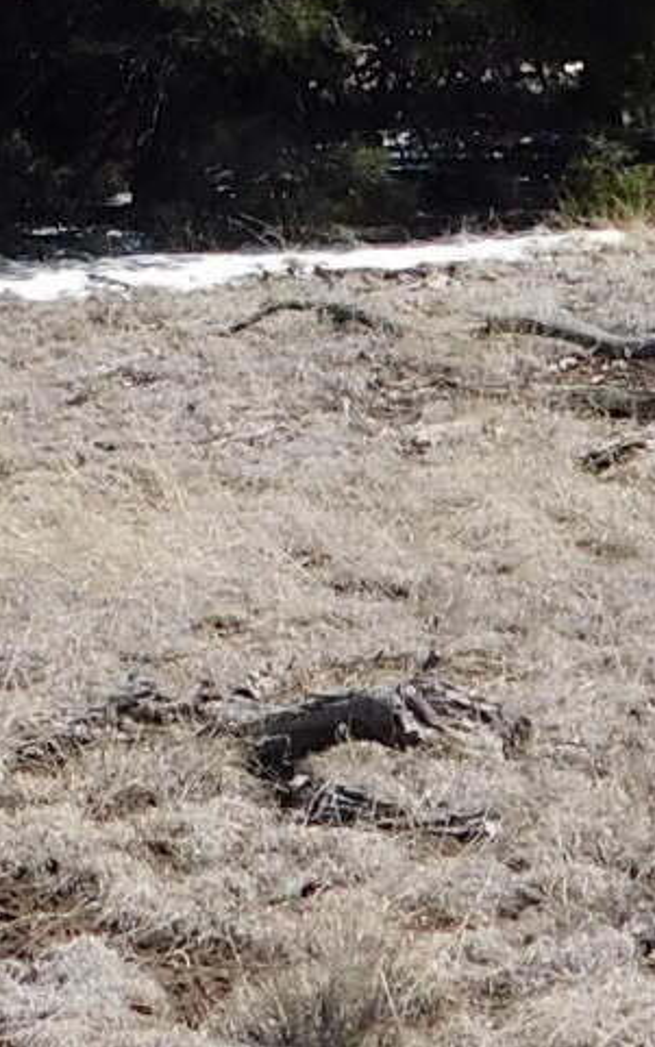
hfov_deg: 8.6
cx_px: -46
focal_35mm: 152
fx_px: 4337
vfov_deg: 13.4
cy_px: -192
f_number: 6
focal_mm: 4
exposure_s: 1/500
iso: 125
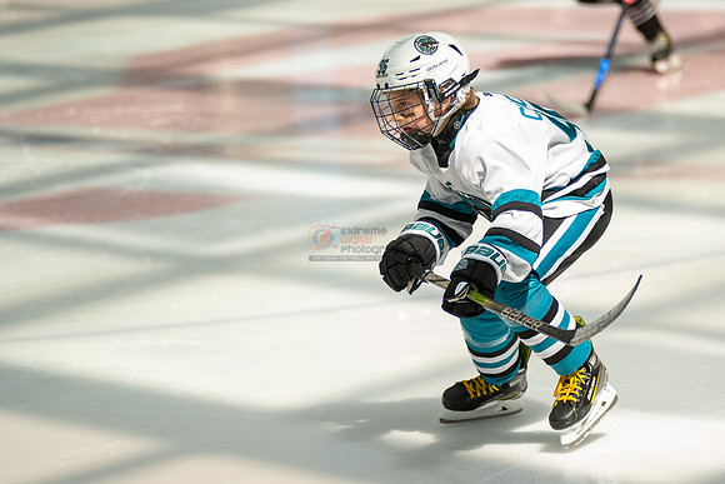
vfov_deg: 5.8
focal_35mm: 235
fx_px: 4743
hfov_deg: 8.7
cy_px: 242
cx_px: 485
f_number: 3.2
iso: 1600
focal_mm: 176
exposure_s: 1/5000
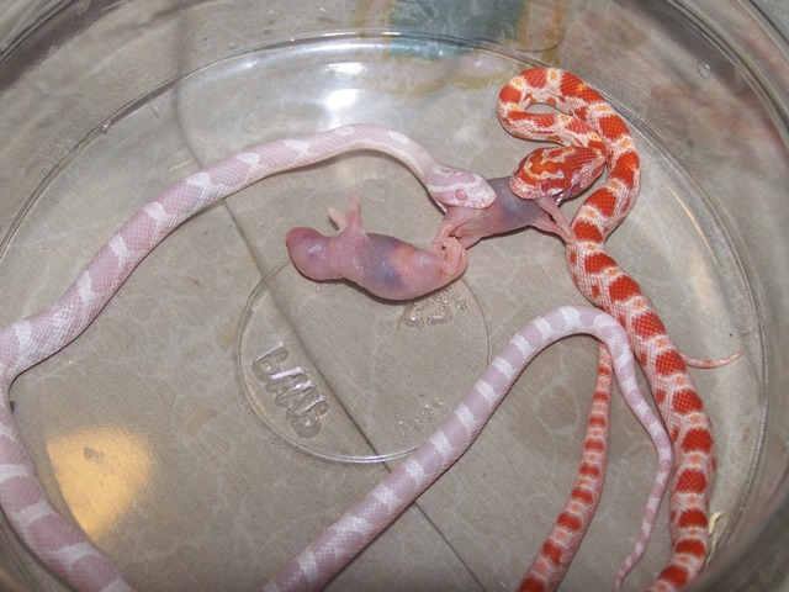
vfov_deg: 21.9
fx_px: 1527
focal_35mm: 67
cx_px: 394
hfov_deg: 29.0
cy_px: 296
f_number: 3.2
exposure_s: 1/80
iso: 80
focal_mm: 11.1
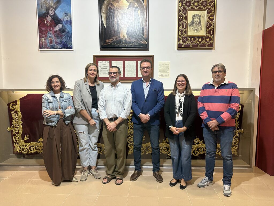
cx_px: 137
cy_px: 103
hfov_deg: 71.6
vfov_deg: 56.8
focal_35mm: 24
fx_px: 190
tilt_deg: -4.7
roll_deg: -0.1
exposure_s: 1/100
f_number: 1.78
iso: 200
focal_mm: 6.86
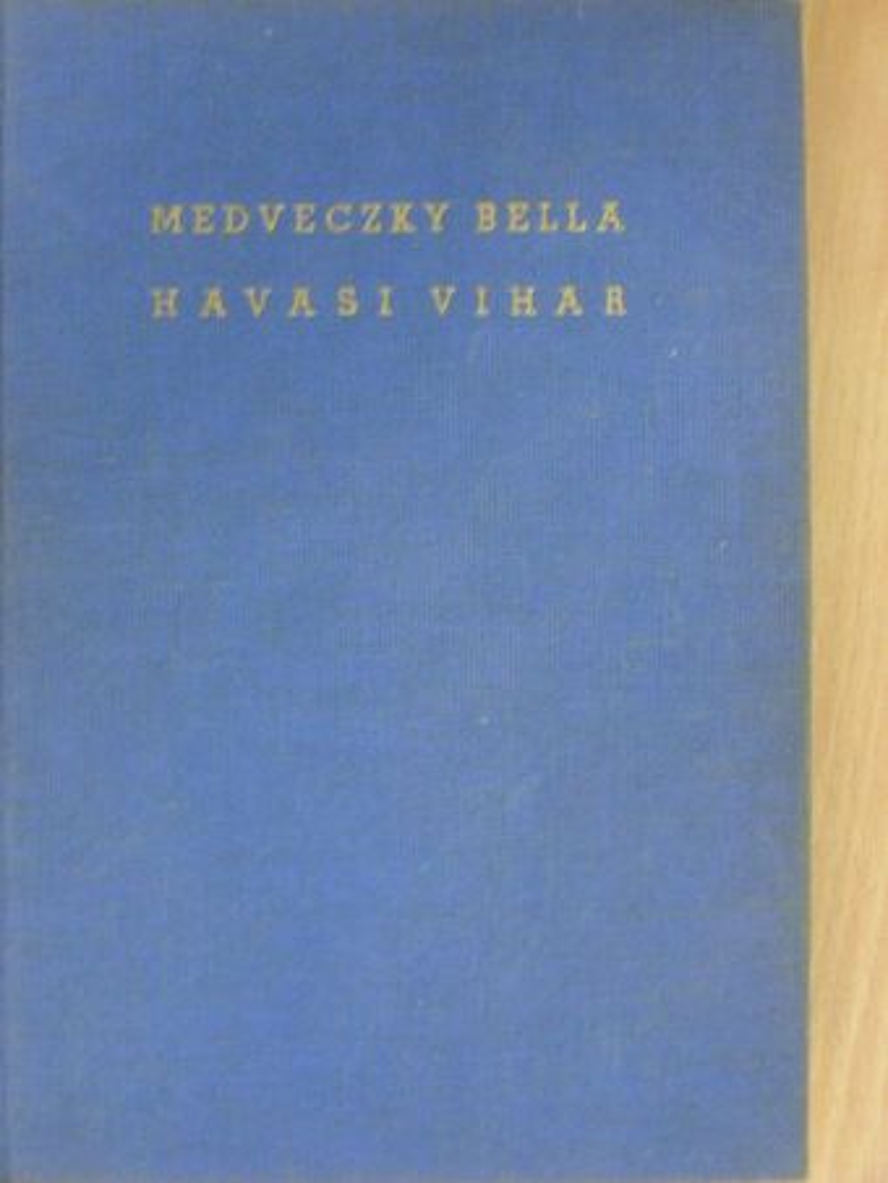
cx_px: 444
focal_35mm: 63
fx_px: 2154
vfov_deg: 30.7
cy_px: 592
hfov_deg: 23.3
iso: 200
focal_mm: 10.5
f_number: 3.5
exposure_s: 1/10.5
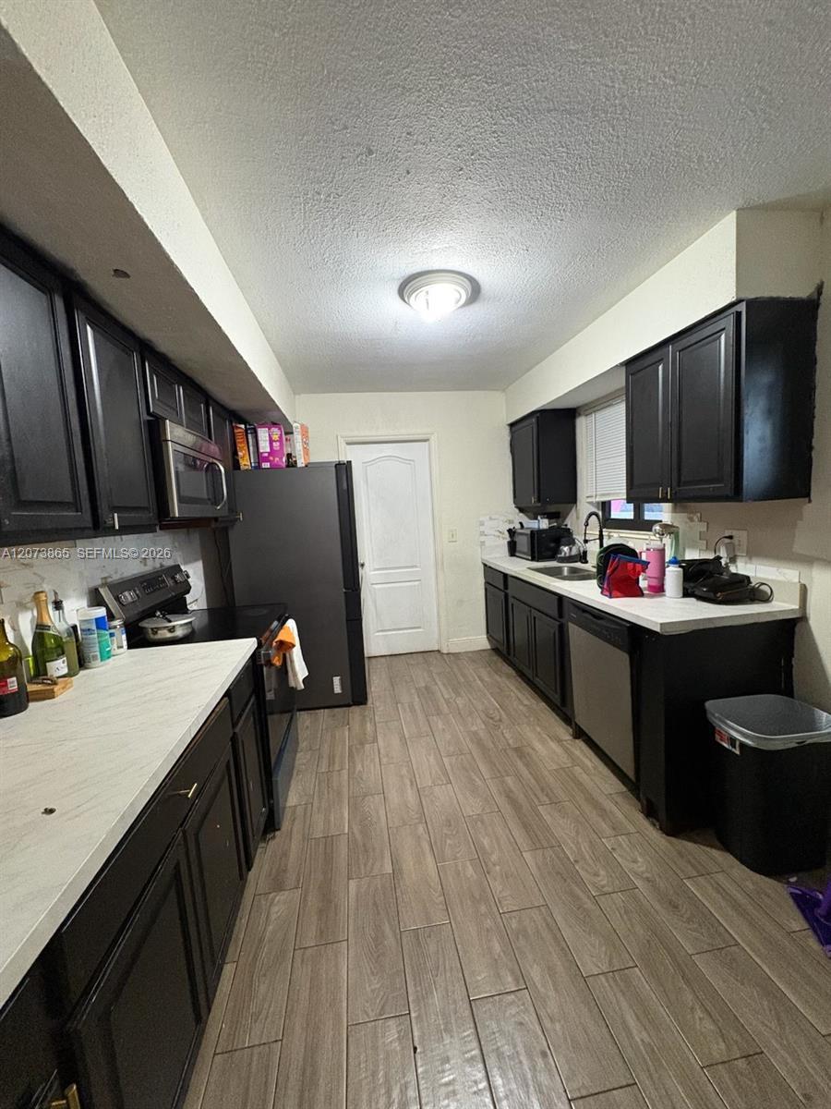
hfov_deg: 85.7
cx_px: 416
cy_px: 554
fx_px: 448
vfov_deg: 102.1
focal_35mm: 14
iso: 500
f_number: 2.2
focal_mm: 2.22
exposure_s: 1/60
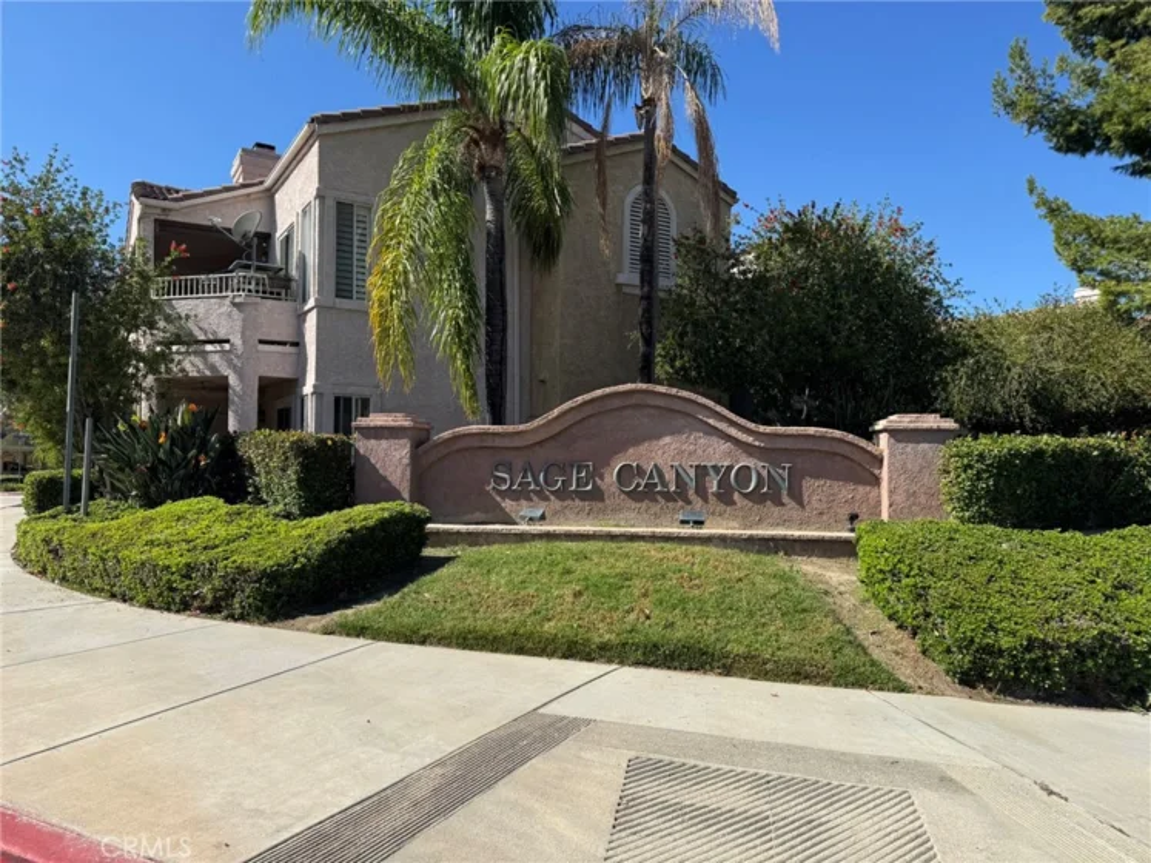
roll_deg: -0.5
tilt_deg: +3.7
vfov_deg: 56.8
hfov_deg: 71.6
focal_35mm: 24
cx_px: 576
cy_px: 432
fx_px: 798
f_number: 1.78
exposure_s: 1/3413
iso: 80
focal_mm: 6.76
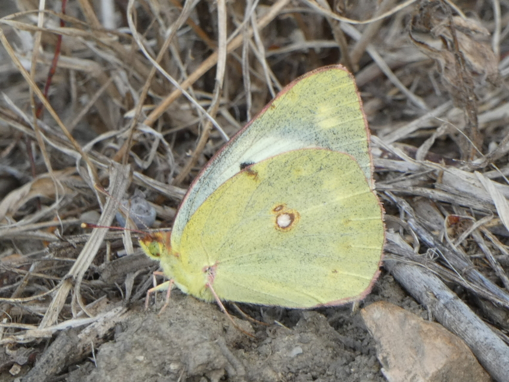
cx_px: 254
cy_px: 191
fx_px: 6897
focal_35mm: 469
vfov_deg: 3.2
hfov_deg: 4.2
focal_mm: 84
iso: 125
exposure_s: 1/100
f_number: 5.6
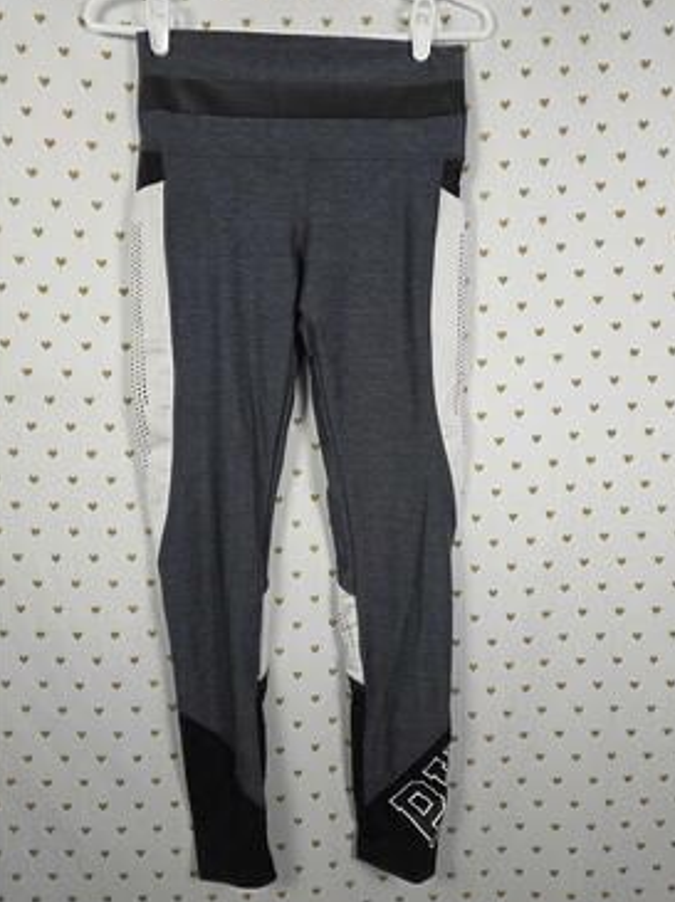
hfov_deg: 56.7
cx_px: 346
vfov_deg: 71.6
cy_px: 450
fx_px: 625
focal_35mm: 24
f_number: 1.7
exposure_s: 1/180
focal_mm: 6.3
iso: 200
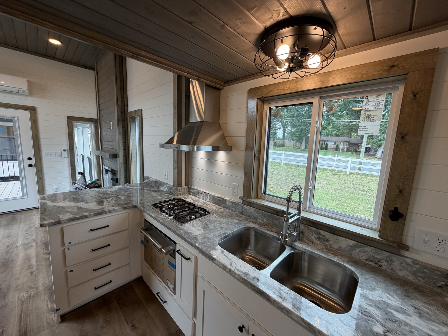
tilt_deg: -6.1
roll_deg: -2.5
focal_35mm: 14
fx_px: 181
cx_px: 224
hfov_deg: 102.1
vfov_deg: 85.7
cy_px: 168
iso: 100
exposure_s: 1/120
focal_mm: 2.22
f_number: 2.2
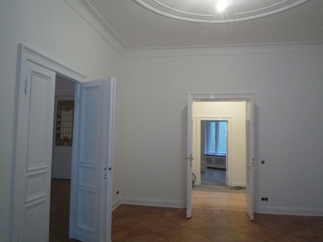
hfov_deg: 65.3
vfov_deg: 51.4
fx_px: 252
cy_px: 118
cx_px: 156
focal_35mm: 27
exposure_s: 1/40
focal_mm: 4.4
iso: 400
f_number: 2.8
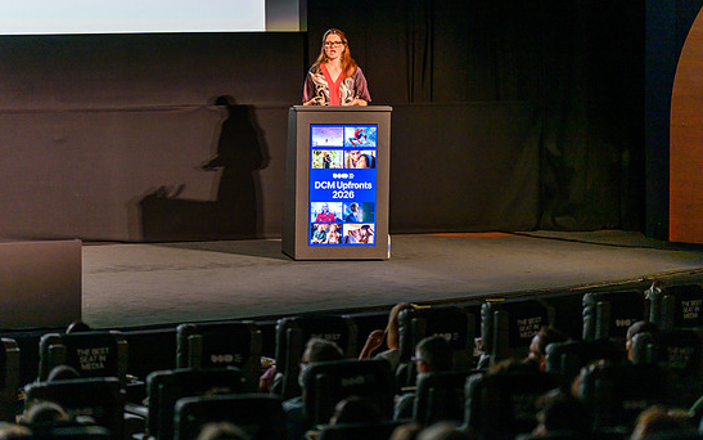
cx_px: 346
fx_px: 2836
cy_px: 192
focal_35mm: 148
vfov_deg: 8.9
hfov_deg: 14.1
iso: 1250
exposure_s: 1/160
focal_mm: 135
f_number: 1.8
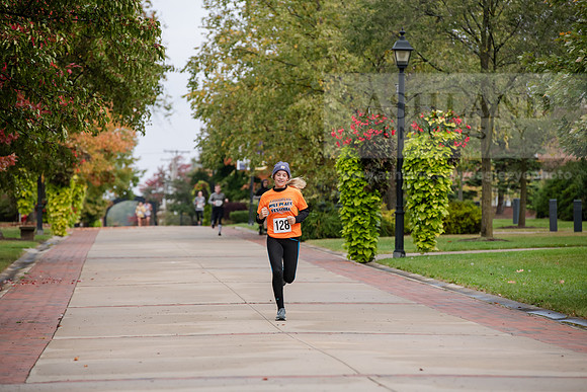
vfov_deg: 6.9
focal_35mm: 200
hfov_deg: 10.3
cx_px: 294
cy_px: 196
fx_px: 3262
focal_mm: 200
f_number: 5.6
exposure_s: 1/500
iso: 640
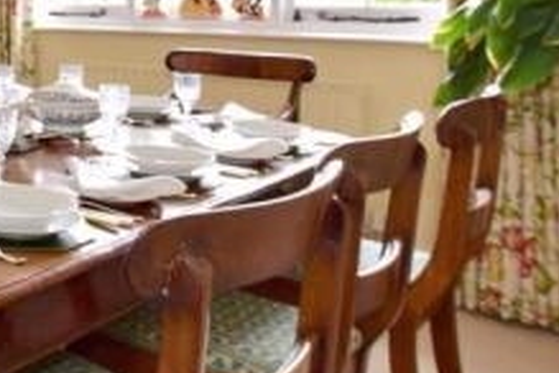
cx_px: -176
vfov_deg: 27.7
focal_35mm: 45
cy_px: -19
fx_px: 699
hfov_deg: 32.3
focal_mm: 10
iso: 400
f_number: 11
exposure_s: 1/40
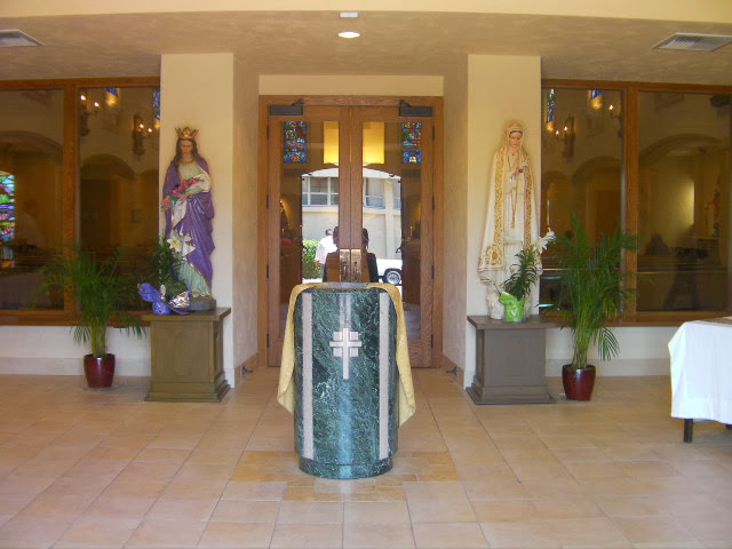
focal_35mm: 38
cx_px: 366
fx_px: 804
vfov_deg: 37.7
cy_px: 274
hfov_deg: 49.0
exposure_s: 1/30
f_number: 3.5
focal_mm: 6.8
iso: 188
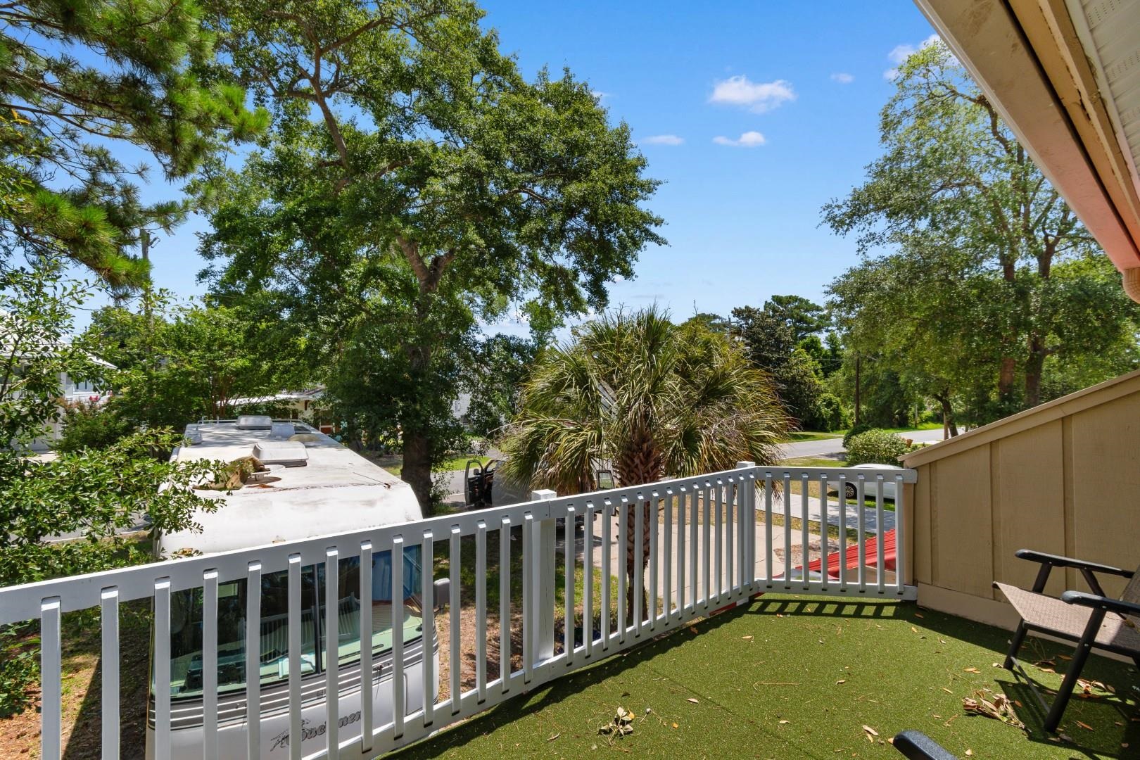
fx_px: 475
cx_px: 570
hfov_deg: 100.4
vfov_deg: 77.3
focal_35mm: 15
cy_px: 380
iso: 100
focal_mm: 10
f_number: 9
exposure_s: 1/250
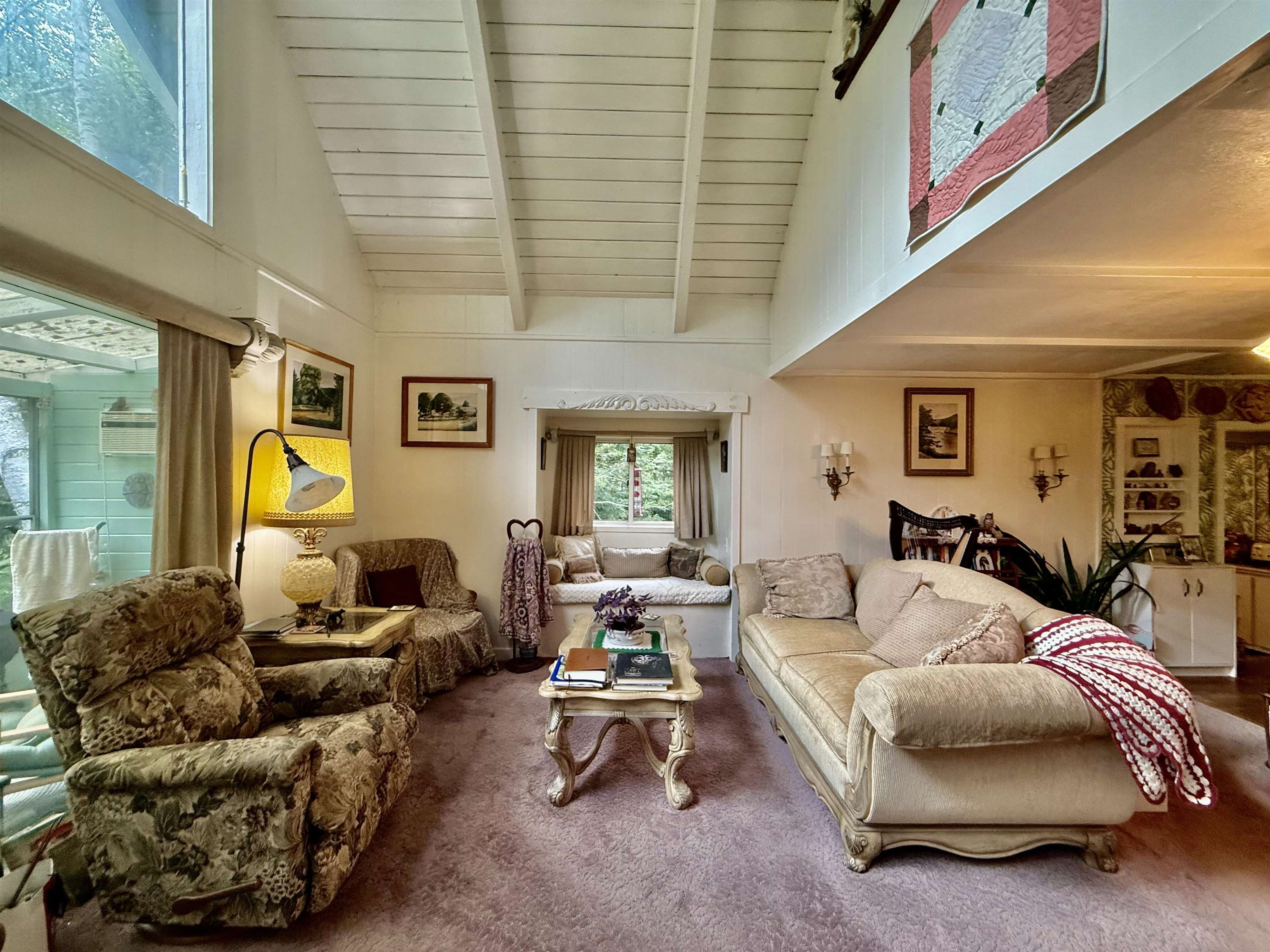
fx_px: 514
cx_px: 635
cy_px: 476
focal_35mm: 14
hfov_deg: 102.1
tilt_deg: +0.2
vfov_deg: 85.7
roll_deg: -0.2
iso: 320
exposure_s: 1/120
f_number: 2.2
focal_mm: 2.22
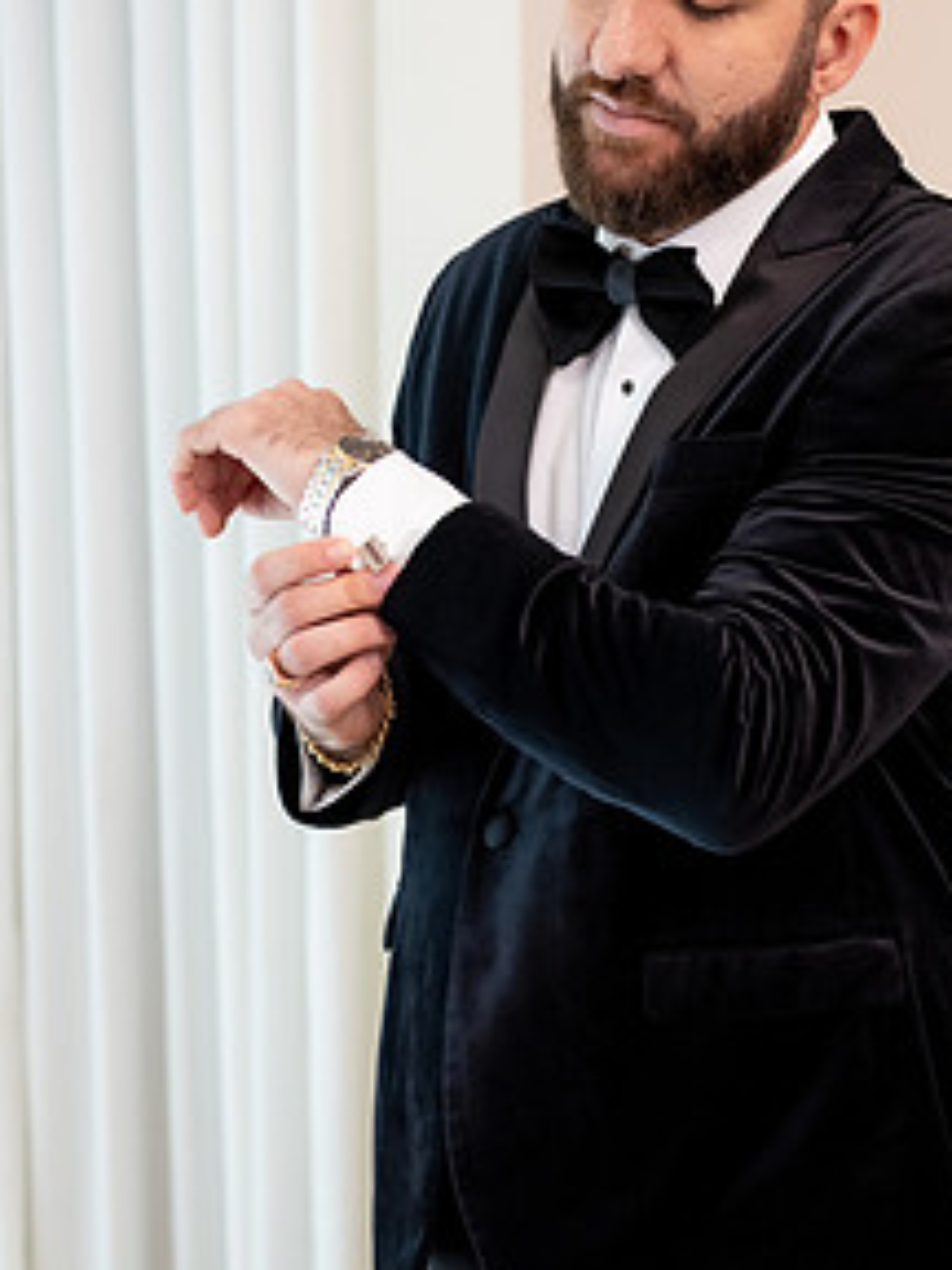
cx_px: 659
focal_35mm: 78
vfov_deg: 25.0
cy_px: 591
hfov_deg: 18.8
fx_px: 2860
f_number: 3.2
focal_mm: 63
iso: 1600
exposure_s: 1/160
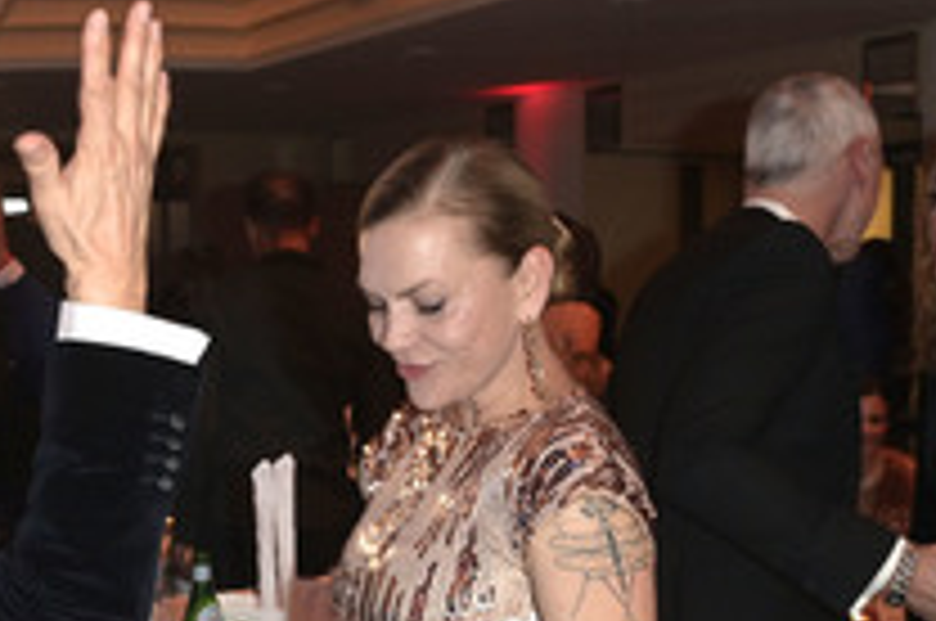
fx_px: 1350
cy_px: 603
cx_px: 160
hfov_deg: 36.6
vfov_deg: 24.8
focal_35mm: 52
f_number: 5
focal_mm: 24
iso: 2000
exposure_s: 1/100
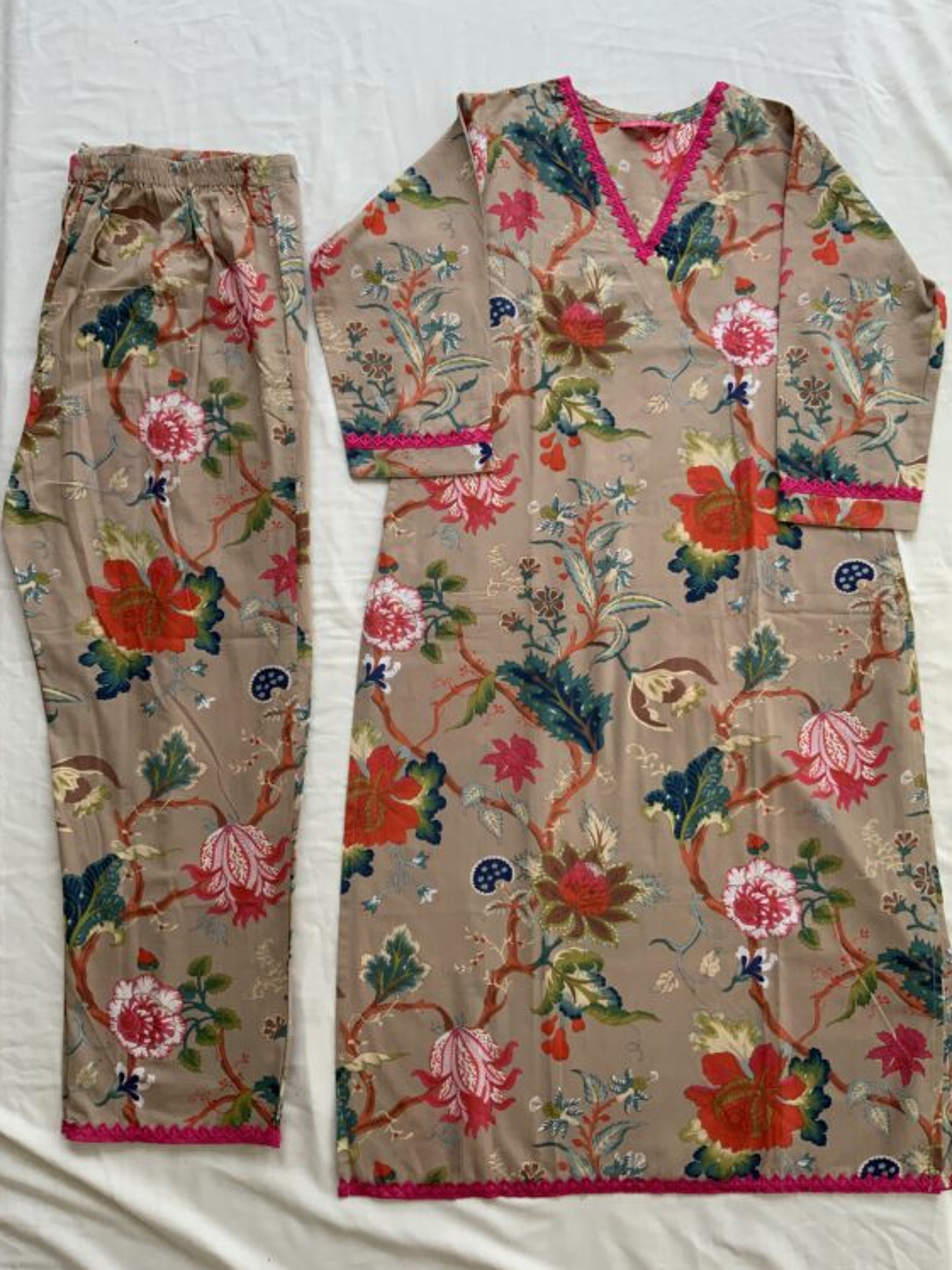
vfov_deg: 58.3
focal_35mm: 31
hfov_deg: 45.4
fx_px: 1137
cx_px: 490
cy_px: 596
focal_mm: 3
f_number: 1.8
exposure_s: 1/635
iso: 16
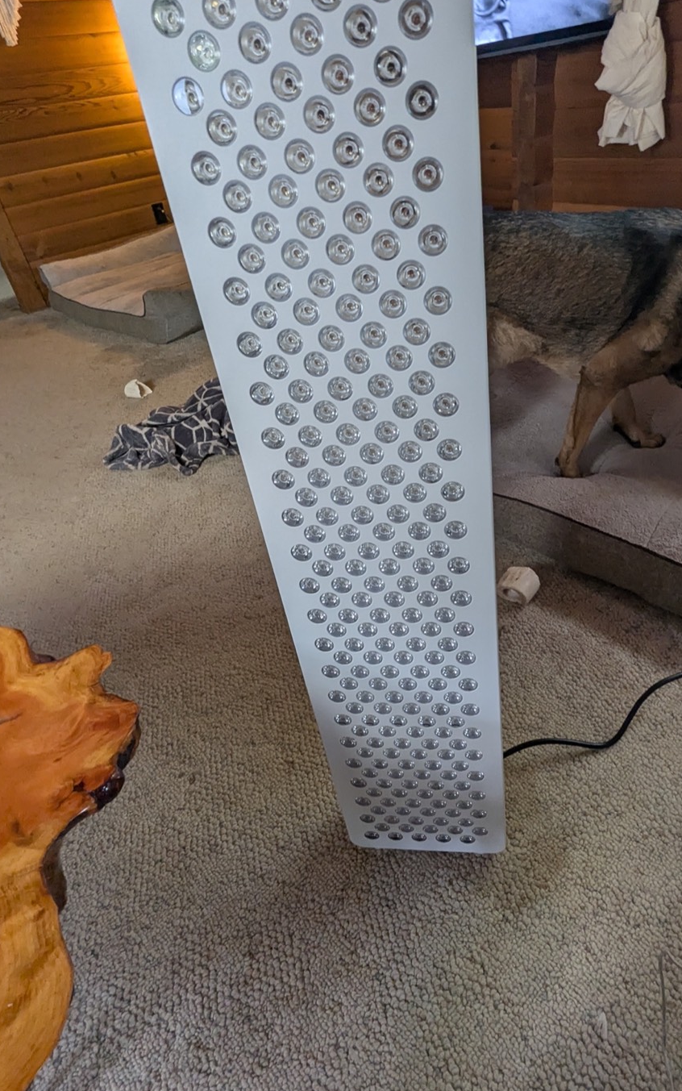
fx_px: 595
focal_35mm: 20
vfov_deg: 84.8
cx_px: 398
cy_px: 491
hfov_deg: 59.3
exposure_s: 1/50.2
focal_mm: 2.35
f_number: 2.2
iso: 177
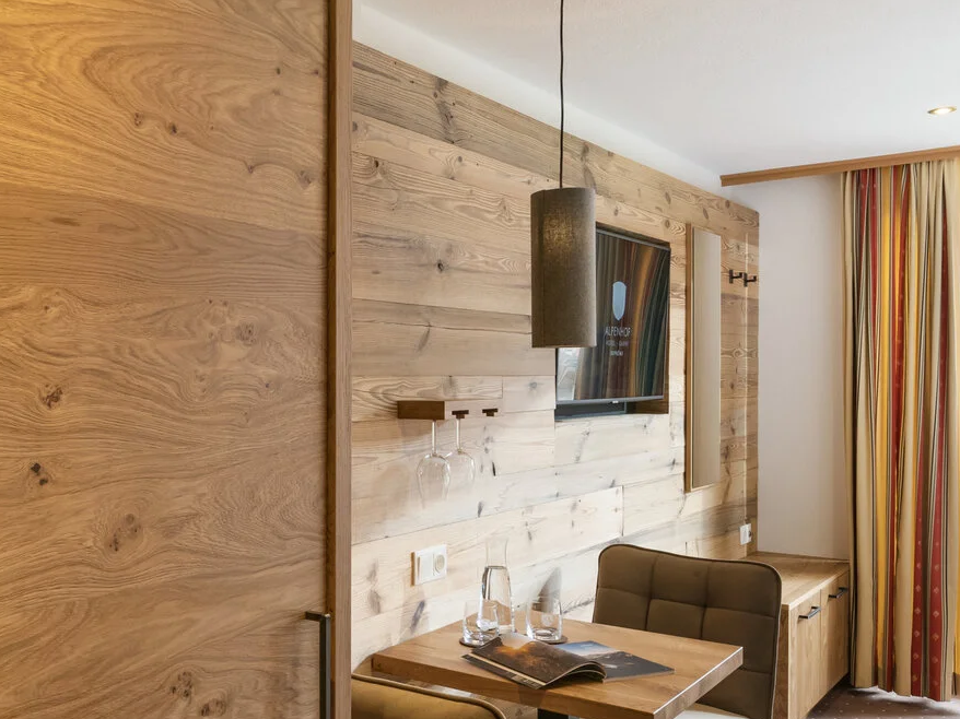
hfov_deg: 49.3
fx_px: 970
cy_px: 366
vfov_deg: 40.7
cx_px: 178
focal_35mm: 35
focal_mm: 8
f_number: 7.1
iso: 250
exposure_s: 1/6
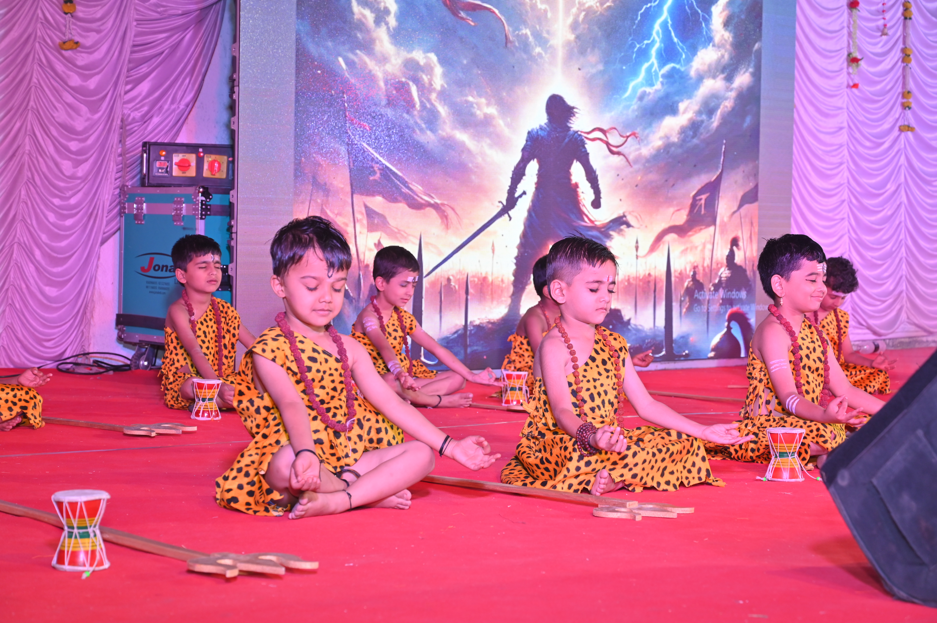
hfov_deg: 28.9
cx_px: 468
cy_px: 312
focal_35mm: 70
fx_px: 1821
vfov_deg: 19.4
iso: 1000
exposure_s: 1/160
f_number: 6.3
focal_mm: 70
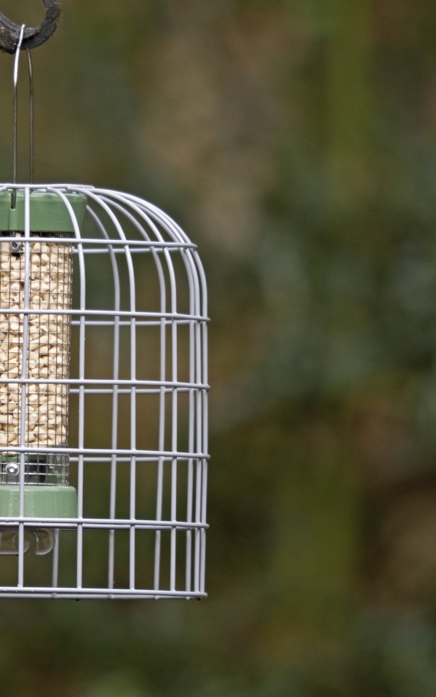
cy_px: 348
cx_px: 2
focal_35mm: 908
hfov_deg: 1.4
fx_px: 17258
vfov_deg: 2.3
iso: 400
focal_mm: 320
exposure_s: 1/160
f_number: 5.6
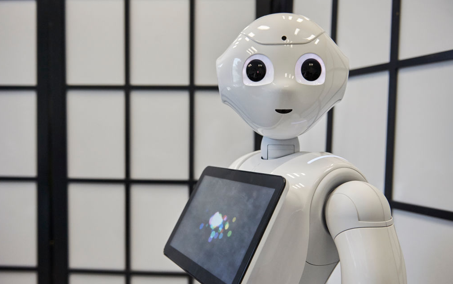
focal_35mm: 33
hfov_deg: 58.1
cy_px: 150
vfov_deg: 38.3
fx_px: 407
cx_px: 227
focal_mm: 32
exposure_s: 1/640
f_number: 3.2
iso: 800
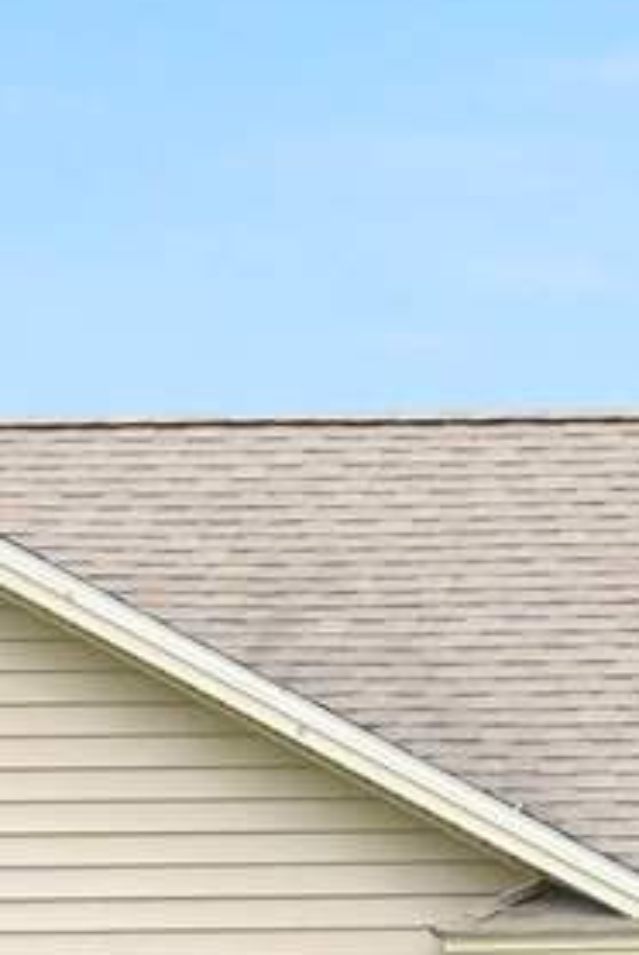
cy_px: 1213
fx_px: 8790
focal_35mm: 331
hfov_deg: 4.2
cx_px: 715
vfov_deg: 6.2
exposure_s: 1/60
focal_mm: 30
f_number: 14
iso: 400
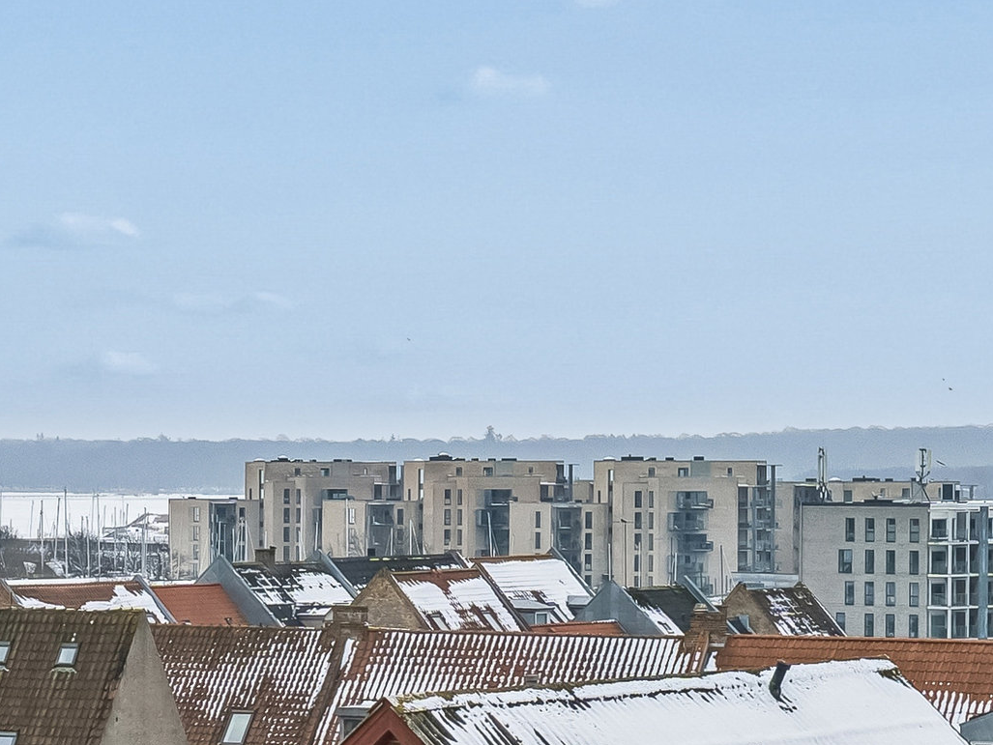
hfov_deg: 13.2
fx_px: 4190
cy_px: 509
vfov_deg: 10.2
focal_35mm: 146
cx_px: -161
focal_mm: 35
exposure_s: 1/250
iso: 200
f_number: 8
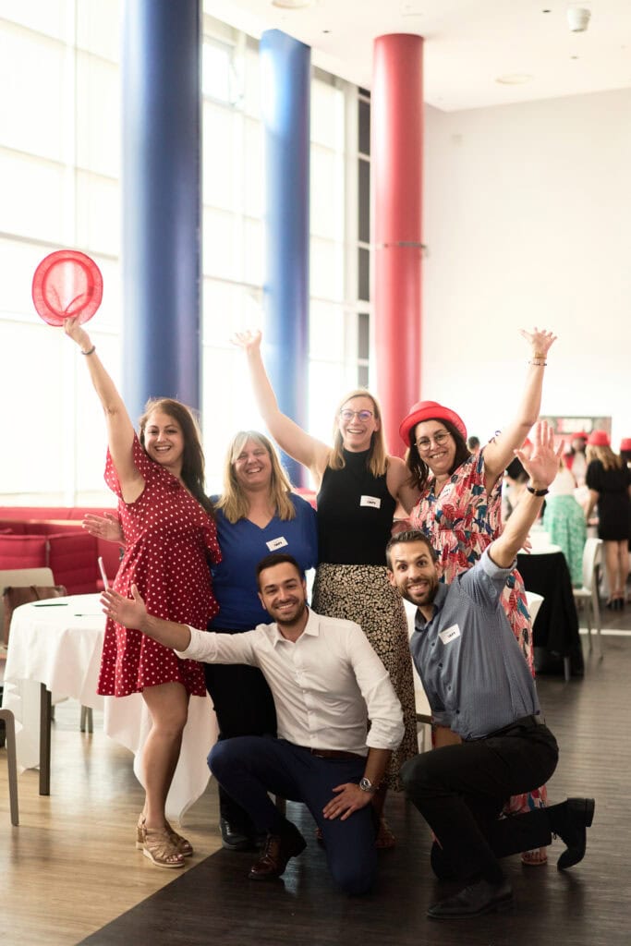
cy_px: 473
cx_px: 316
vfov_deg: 36.2
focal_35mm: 55
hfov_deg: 24.6
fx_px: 1445
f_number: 2
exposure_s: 1/250
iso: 640
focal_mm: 55
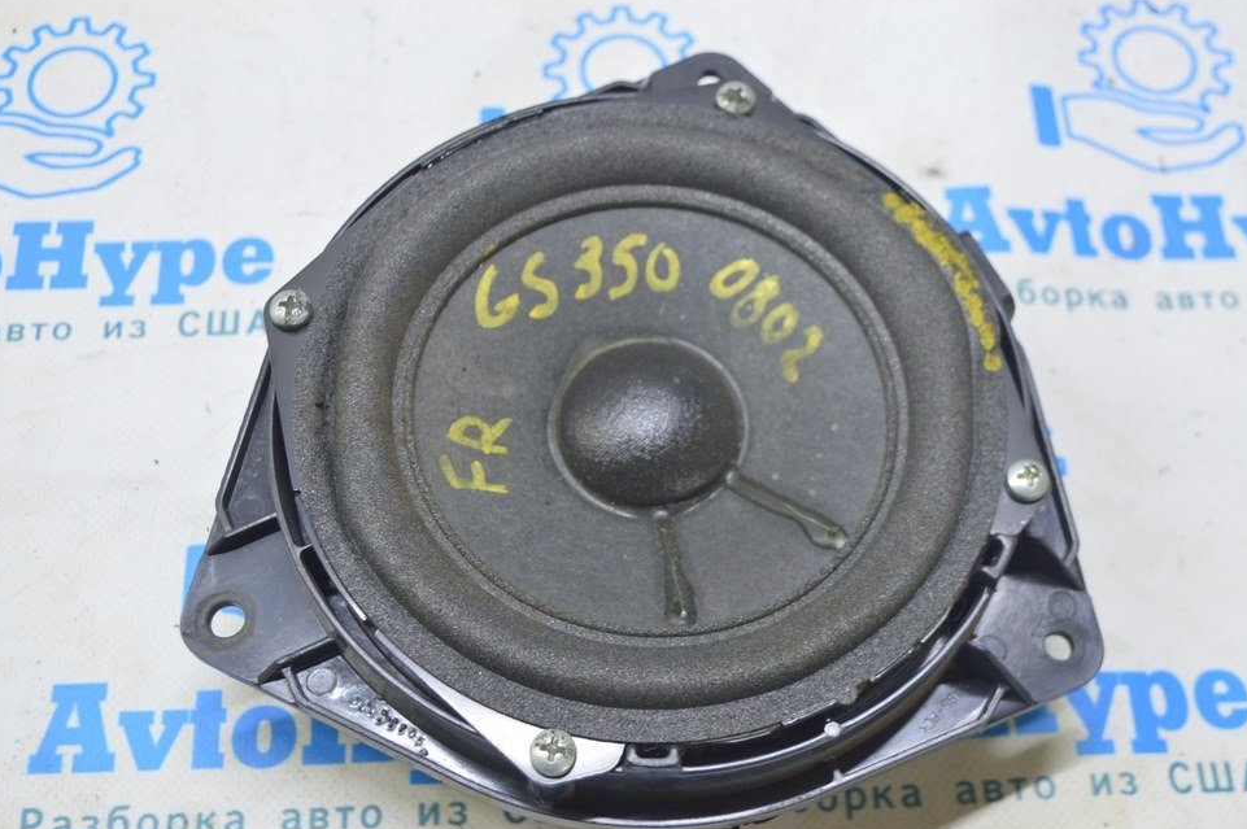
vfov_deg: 27.2
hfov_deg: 40.0
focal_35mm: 50
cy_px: 434
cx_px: 637
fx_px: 1714
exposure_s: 1/15
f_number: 5.6
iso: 400
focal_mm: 31
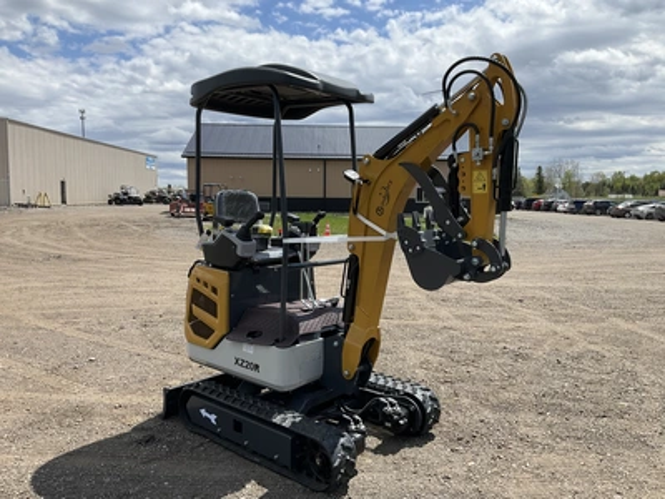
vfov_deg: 48.2
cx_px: 332
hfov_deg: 61.7
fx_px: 557
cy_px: 250
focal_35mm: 29
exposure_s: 1/2141
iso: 25
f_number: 1.8
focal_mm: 3
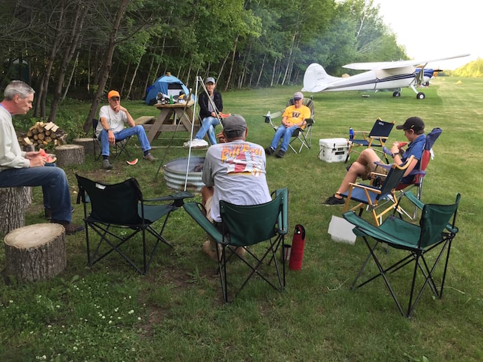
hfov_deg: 61.7
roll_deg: -1.2
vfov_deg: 48.2
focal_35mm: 29
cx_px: 242
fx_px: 405
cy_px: 181
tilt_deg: -13.6
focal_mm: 4.15
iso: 50
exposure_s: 1/120
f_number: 2.2
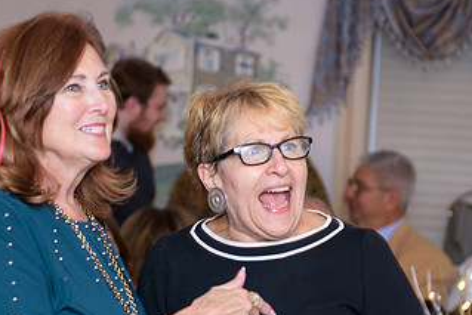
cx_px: 207
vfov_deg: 11.4
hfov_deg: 17.0
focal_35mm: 120
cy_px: 205
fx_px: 1574
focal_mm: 66
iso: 800
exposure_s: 1/100
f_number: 3.2
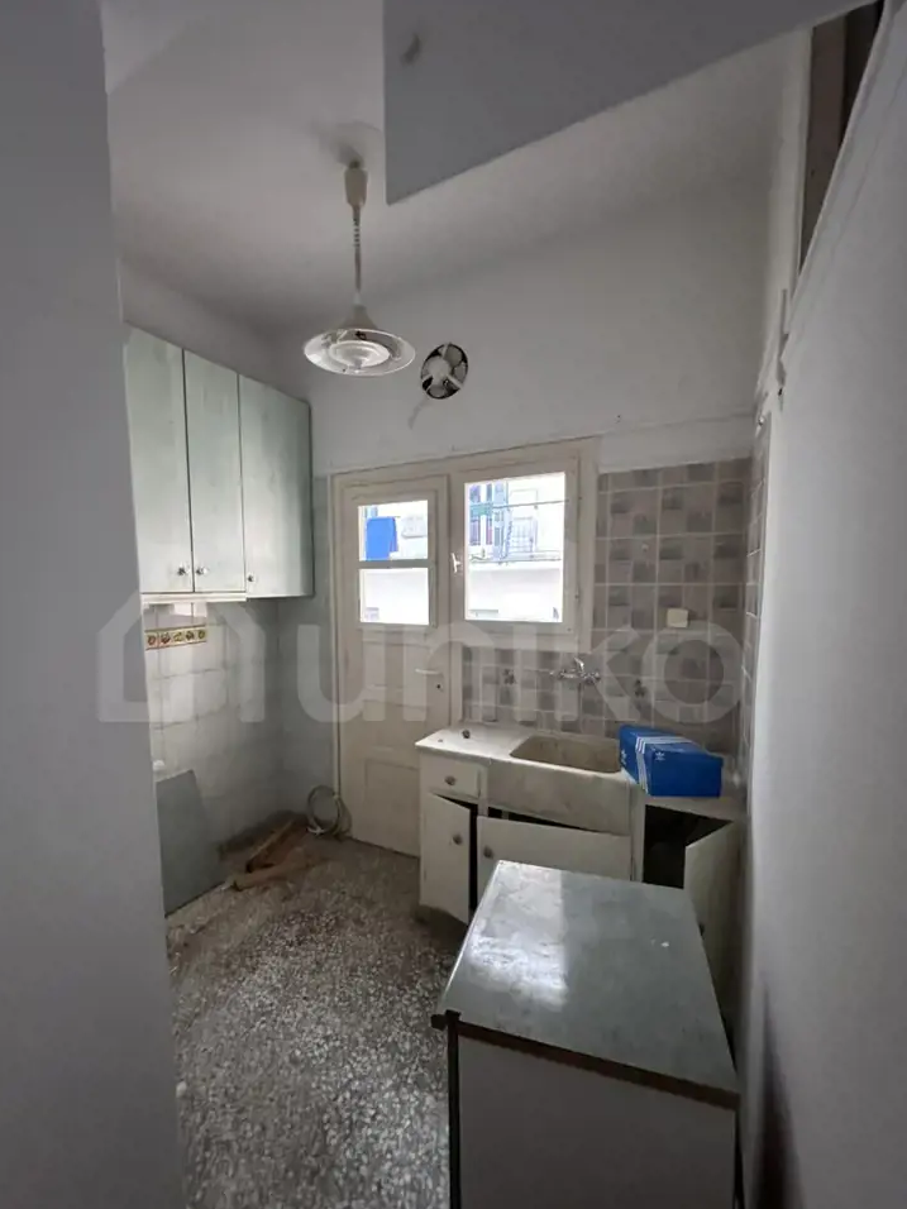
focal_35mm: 15
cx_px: 423
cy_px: 632
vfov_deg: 98.1
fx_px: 524
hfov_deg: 81.6
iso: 800
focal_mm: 2.22
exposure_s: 1/60
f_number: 2.2
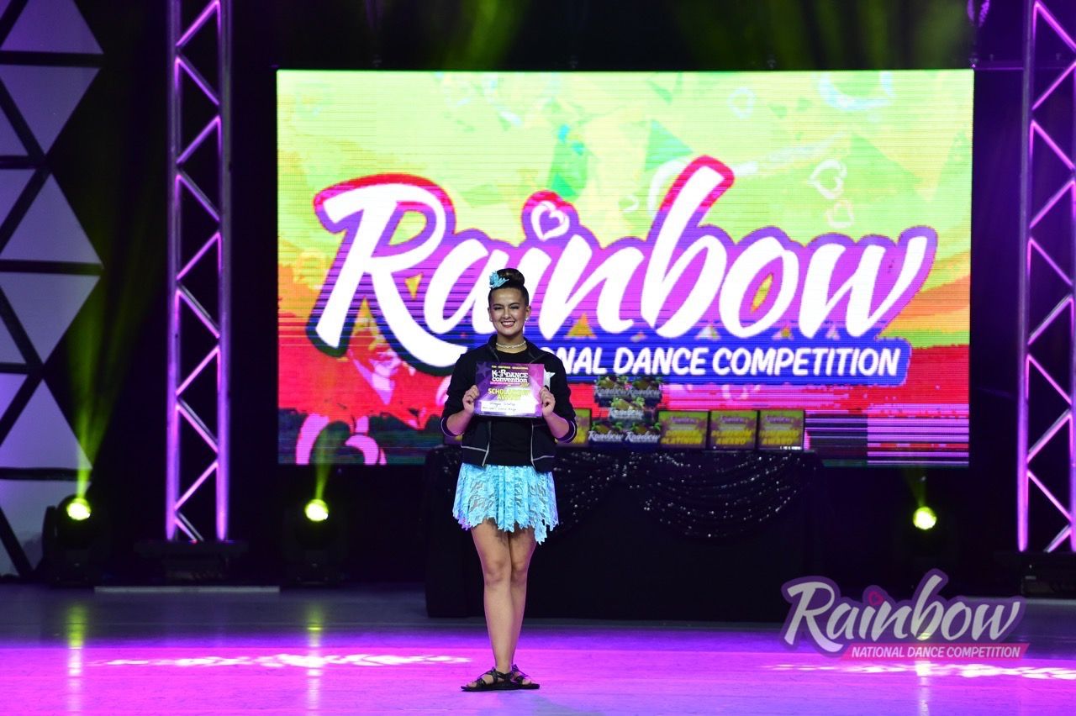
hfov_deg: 10.3
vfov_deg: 6.9
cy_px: 358
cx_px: 538
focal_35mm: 200
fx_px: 5974
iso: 4000
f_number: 2.8
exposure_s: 1/800
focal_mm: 200
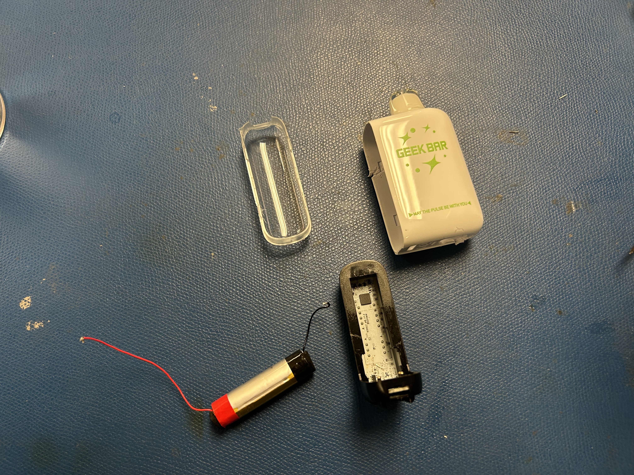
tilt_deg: -75.0
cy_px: 238
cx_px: 317
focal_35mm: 26
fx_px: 476
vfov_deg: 53.1
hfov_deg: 67.3
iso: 160
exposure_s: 1/60
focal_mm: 5.7
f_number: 1.5
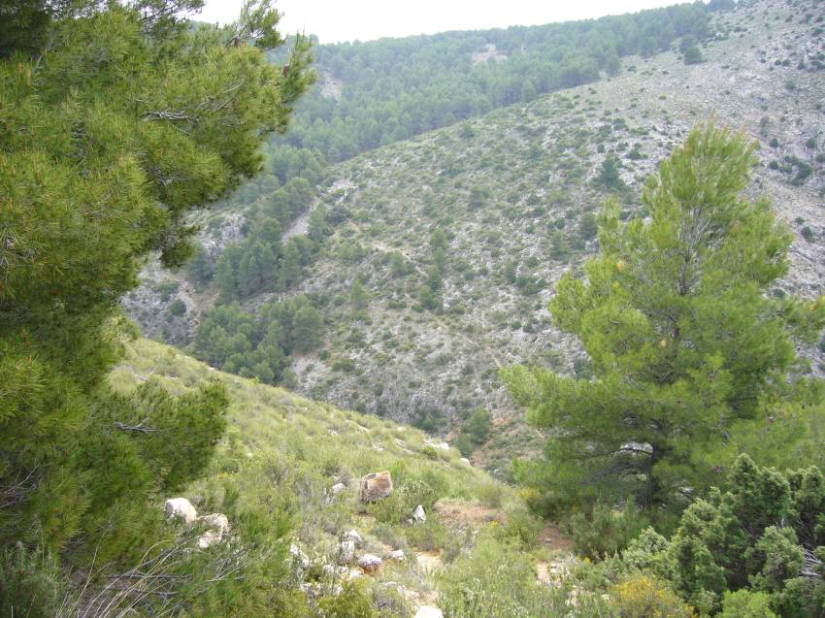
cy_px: 309
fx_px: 834
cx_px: 412
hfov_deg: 52.6
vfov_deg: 40.7
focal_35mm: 35
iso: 100
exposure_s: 1/250
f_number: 2.8
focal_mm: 5.8
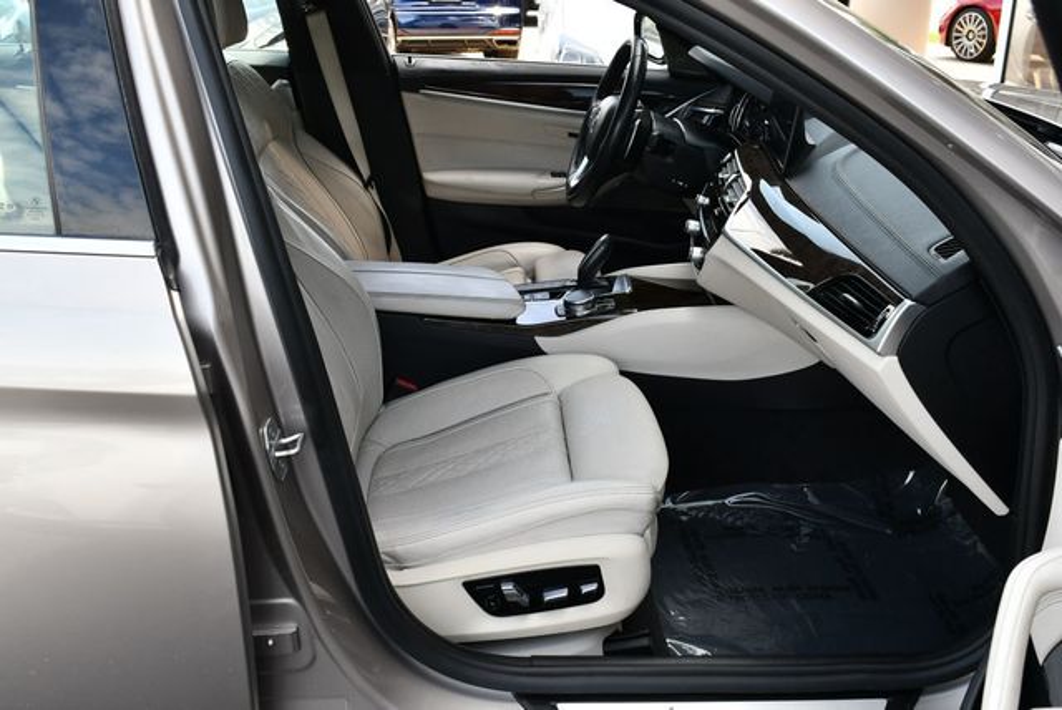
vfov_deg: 36.9
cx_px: 531
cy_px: 355
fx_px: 1063
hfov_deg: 53.1
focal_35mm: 36
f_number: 5.6
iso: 320
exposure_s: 1/250
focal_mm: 18
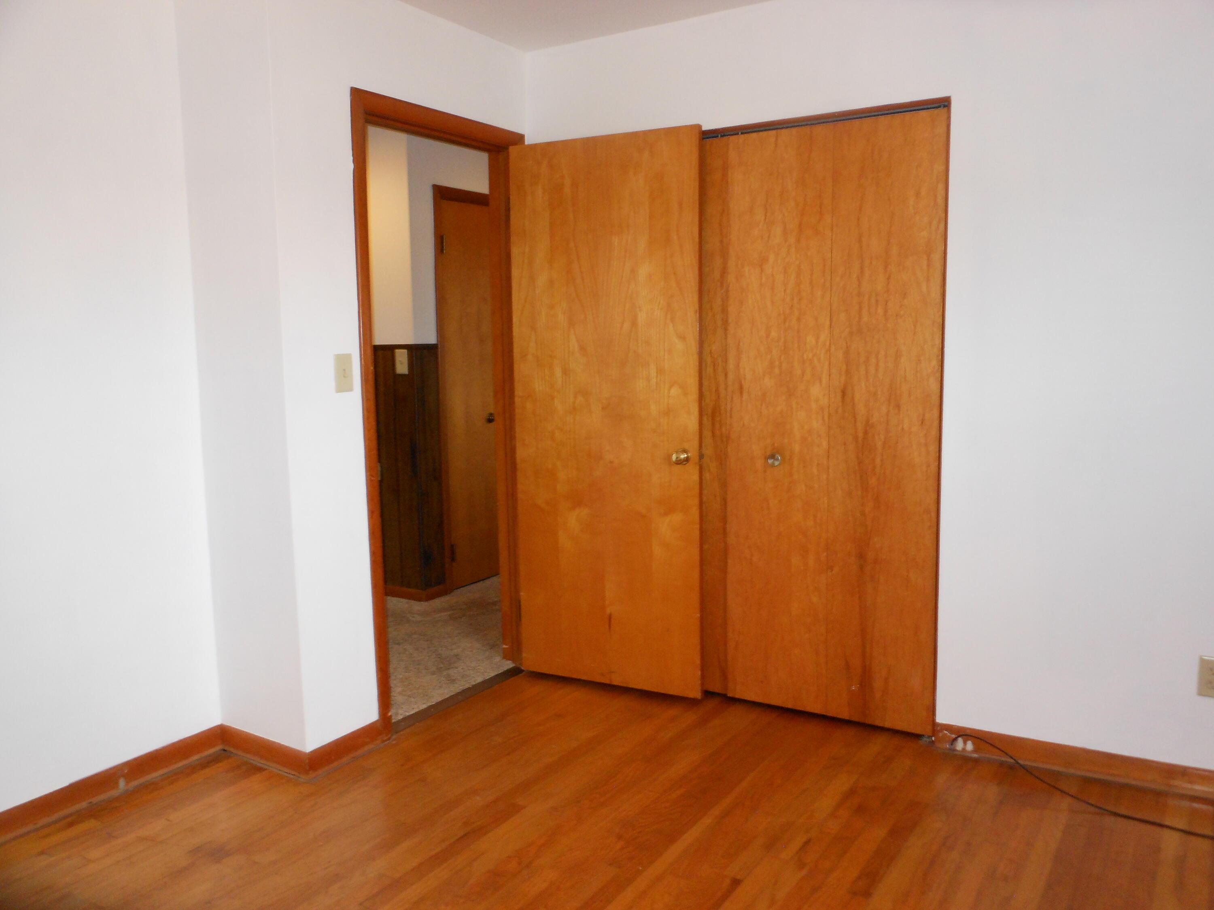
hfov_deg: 63.4
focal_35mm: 28
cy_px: 455
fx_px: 982
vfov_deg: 49.7
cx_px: 607
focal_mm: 5
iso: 250
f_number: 3.7
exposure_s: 1/25
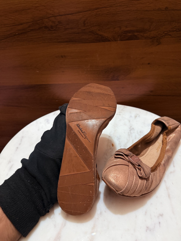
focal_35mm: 24
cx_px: 90
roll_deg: +4.3
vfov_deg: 71.6
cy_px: 120
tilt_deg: -33.7
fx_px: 167
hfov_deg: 56.8
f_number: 1.78
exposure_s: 1/50
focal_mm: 6.76
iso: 320
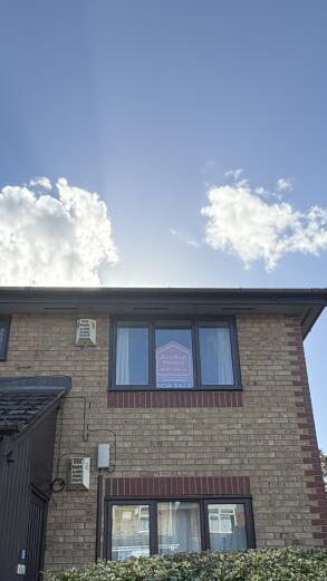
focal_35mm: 30
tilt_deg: +22.5
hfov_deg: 38.9
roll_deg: +1.1
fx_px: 463
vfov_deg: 62.1
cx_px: 161
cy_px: 405
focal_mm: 2.22
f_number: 2.2
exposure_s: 1/1143
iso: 64
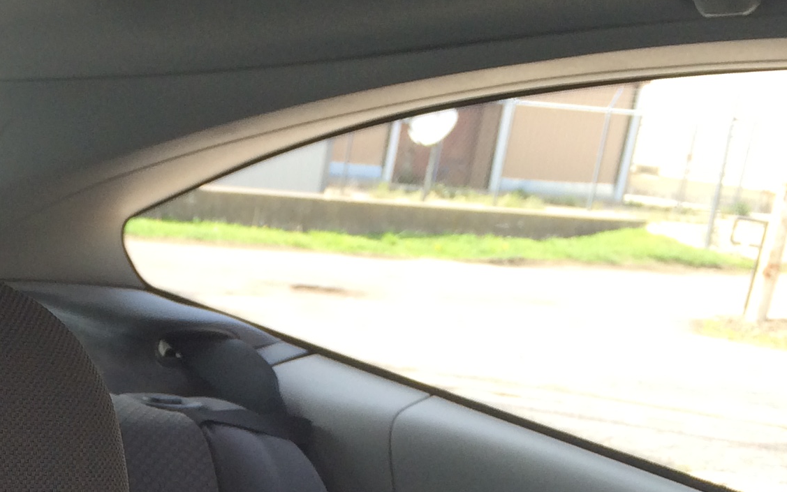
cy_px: 772
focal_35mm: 89
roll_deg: -8.0
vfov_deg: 13.7
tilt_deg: -20.9
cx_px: -1
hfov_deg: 22.4
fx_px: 1909
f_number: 2.2
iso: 32
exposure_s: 1/342
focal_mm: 4.15
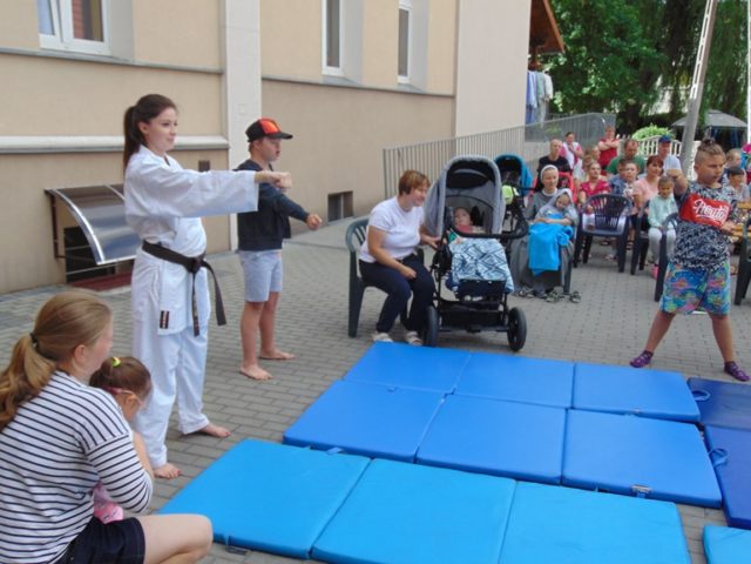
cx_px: 376
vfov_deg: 40.7
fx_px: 759
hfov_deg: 52.6
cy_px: 282
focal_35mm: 35
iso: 80
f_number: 3.2
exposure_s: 1/320
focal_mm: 6.3
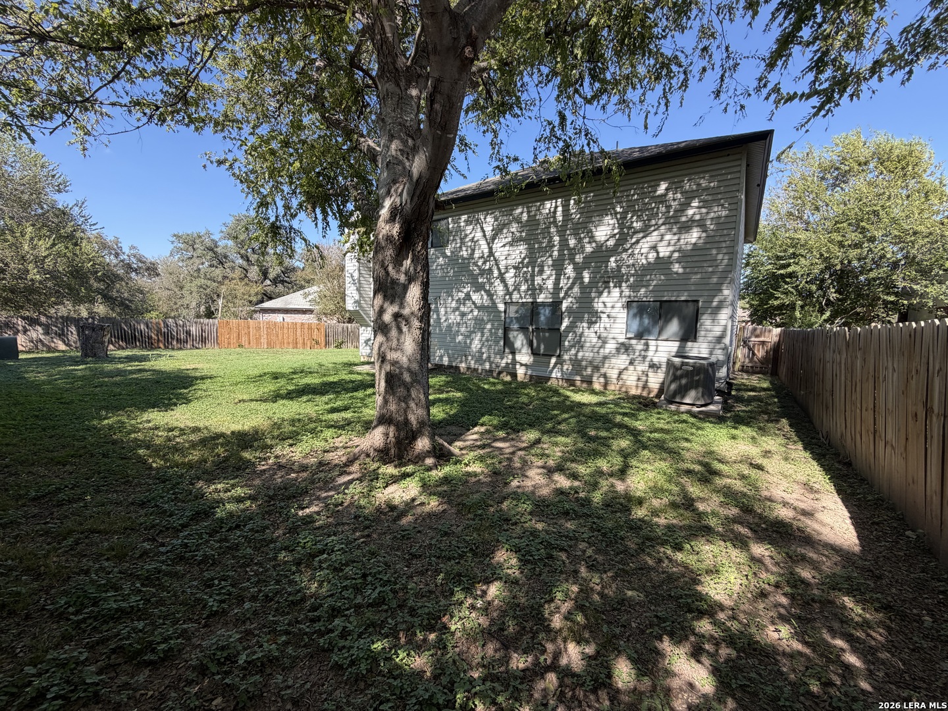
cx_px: 474
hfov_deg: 102.1
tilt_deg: -6.4
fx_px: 383
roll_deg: -1.5
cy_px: 356
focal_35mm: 14
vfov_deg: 85.7
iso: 50
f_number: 2.2
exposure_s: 1/502
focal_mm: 2.22
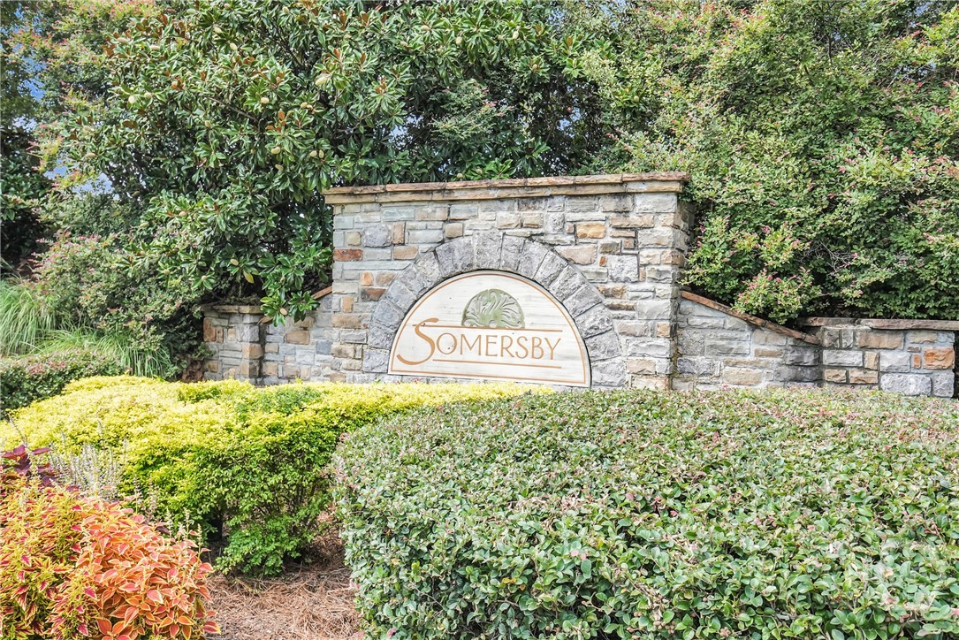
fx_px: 933
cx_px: 480
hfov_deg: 54.4
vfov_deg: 37.9
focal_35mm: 35
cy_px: 320
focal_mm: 35
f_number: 9
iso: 640
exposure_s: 1/200
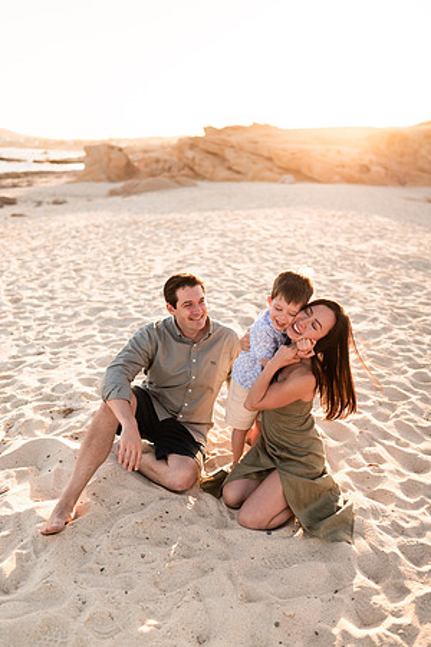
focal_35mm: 35
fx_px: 628
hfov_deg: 37.9
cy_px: 324
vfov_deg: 54.4
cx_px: 216
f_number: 1.8
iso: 100
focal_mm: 35
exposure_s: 1/2500
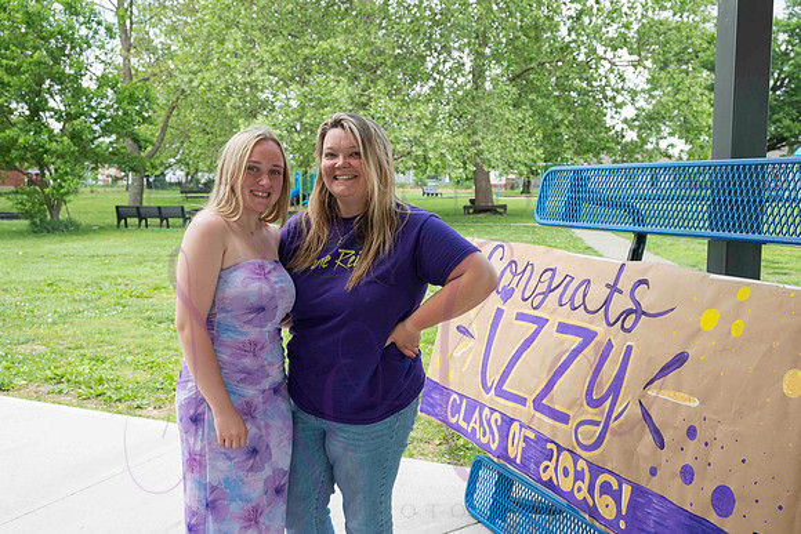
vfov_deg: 36.9
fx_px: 802
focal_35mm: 36
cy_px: 259
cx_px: 401
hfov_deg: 53.1
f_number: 6.3
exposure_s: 1/500
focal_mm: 34
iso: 400
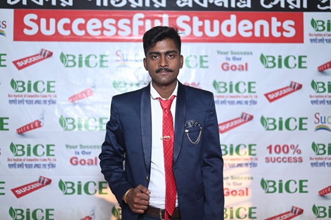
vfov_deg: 26.9
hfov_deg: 39.7
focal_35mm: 50
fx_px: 459
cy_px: 110
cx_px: 166
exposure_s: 1/125
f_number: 1.8
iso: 160
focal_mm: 50
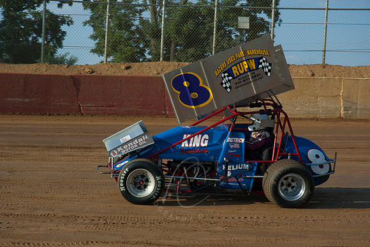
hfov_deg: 19.5
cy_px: 124
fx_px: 1079
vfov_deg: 13.0
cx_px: 185
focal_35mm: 105
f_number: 8
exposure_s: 1/500
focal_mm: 70
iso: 200
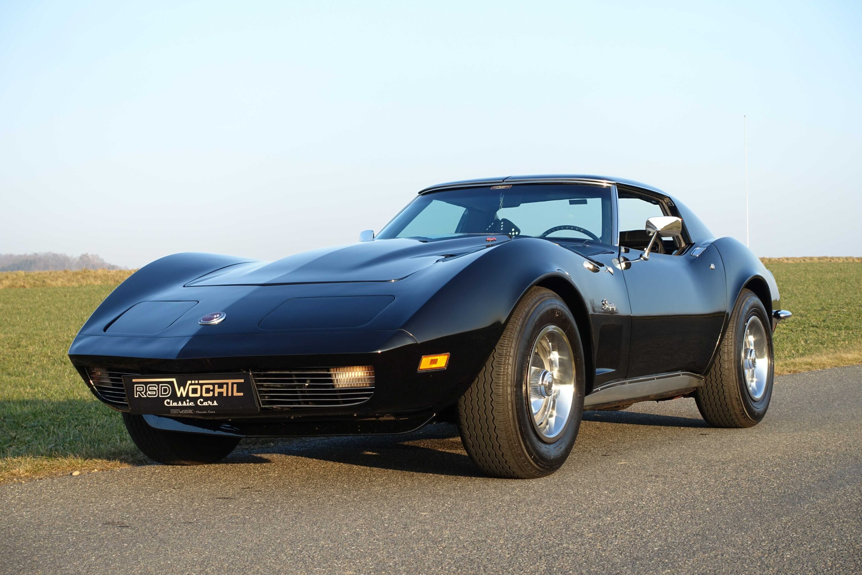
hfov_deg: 28.8
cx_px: 431
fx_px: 1676
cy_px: 288
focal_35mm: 70
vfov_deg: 19.5
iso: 125
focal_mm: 25.7
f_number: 4
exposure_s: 1/250
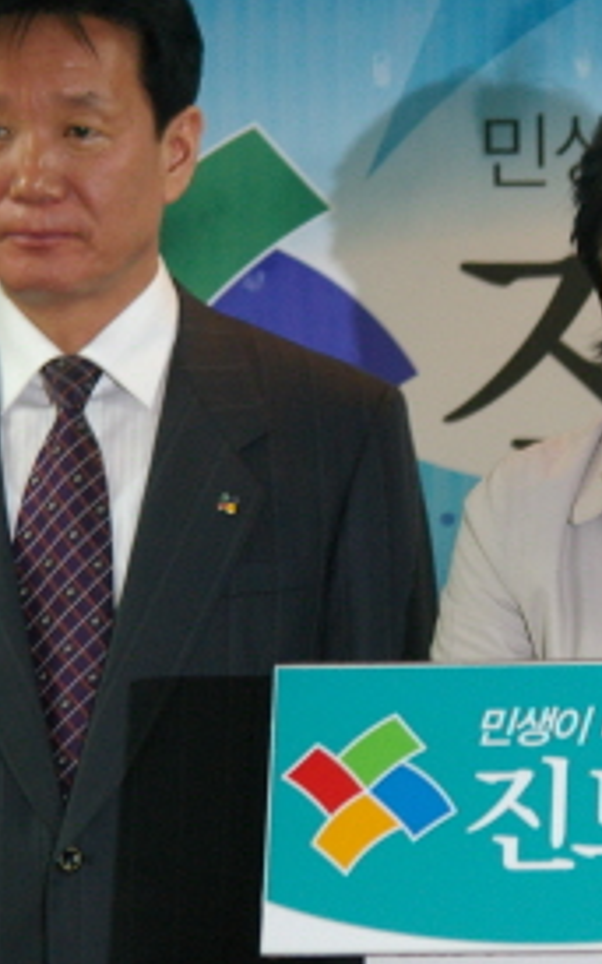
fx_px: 9253
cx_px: 736
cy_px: 457
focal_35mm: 352
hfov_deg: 3.7
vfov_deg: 6.0
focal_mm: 105
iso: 800
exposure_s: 1/30
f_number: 4.5
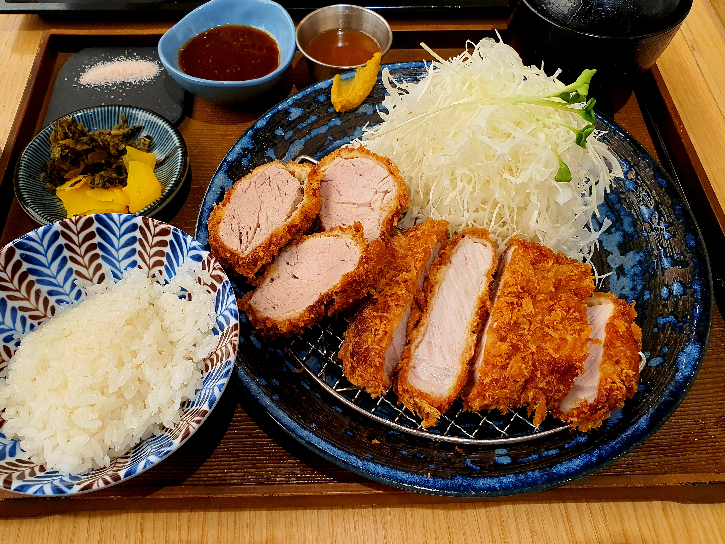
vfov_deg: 48.2
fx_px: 607
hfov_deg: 61.6
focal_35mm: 29
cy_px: 259
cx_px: 334
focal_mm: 4.3
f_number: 2.4
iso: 100
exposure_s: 1/120
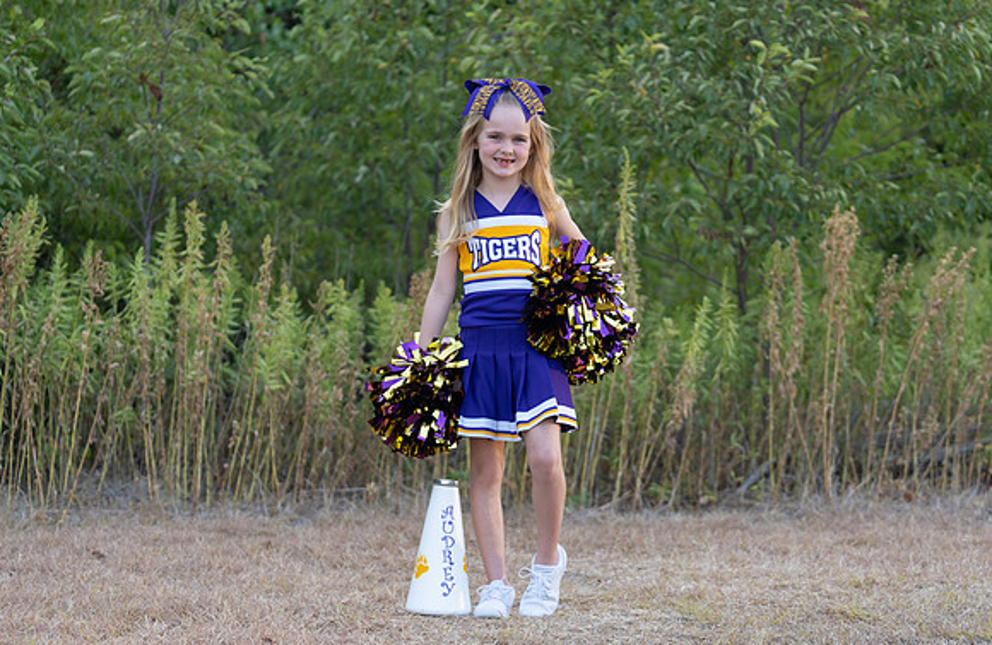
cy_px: 344
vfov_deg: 18.1
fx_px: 2026
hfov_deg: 27.5
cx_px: 519
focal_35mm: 74
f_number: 2.8
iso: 320
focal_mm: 70
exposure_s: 1/320
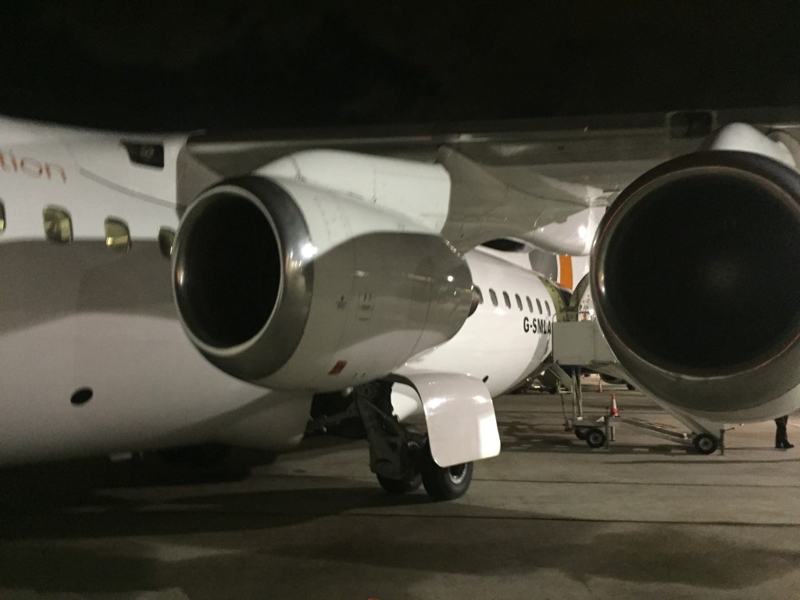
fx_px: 670
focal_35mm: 29
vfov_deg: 48.2
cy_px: 300
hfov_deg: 61.7
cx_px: 400
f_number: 2.2
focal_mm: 4.15
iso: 320
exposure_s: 1/17
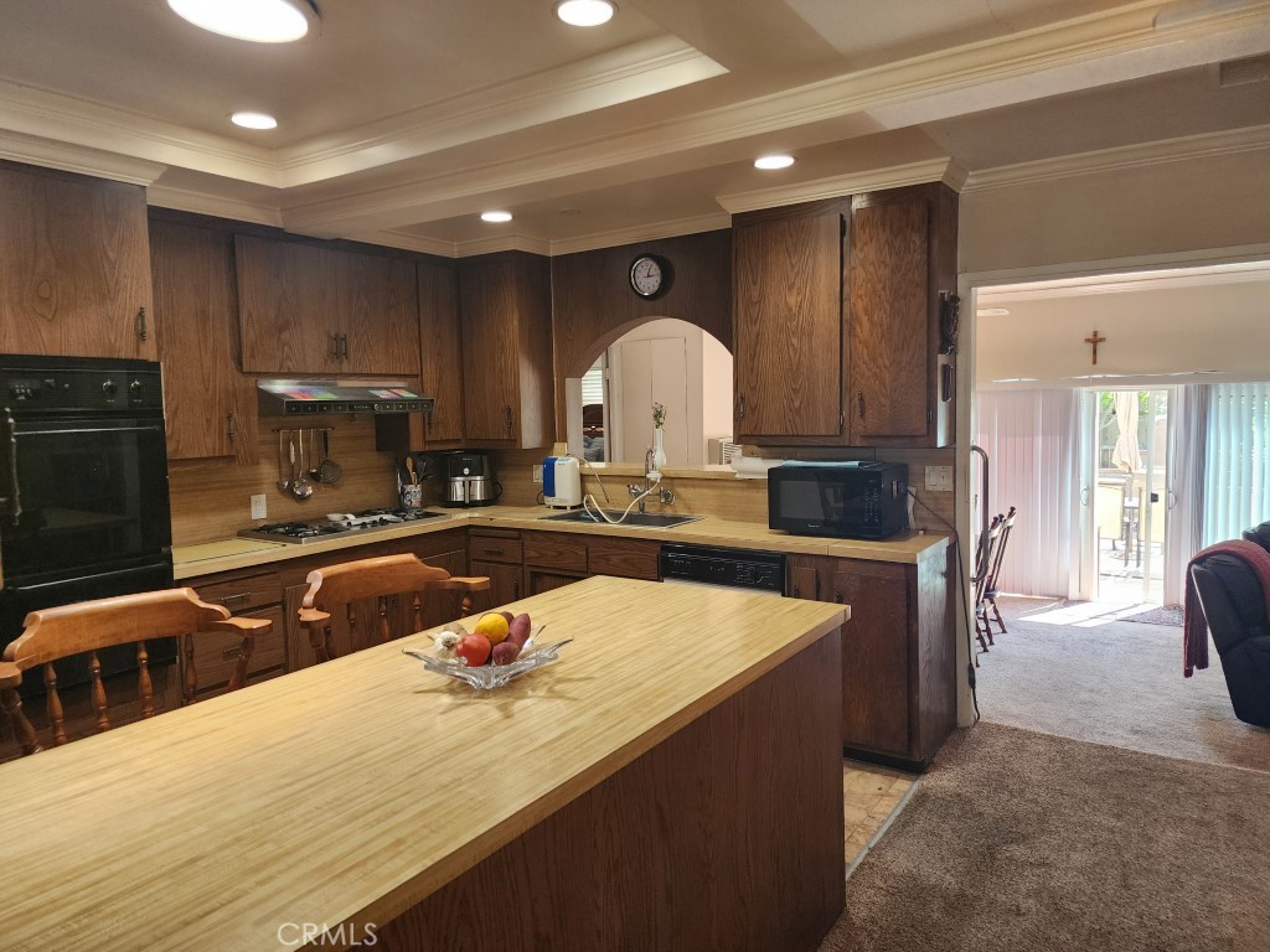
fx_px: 844
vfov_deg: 58.9
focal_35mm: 23
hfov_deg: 73.9
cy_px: 476
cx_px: 635
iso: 250
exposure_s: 1/120
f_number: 1.8
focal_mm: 6.4
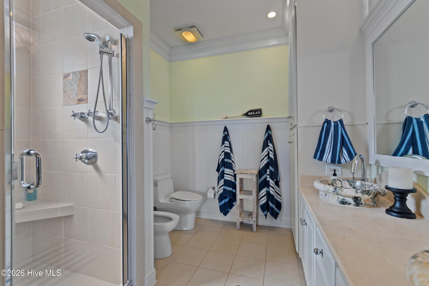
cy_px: 143
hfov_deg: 100.4
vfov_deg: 77.3
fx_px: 179
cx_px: 214
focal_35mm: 15
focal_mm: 10
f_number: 4.5
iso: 100
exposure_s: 1/10
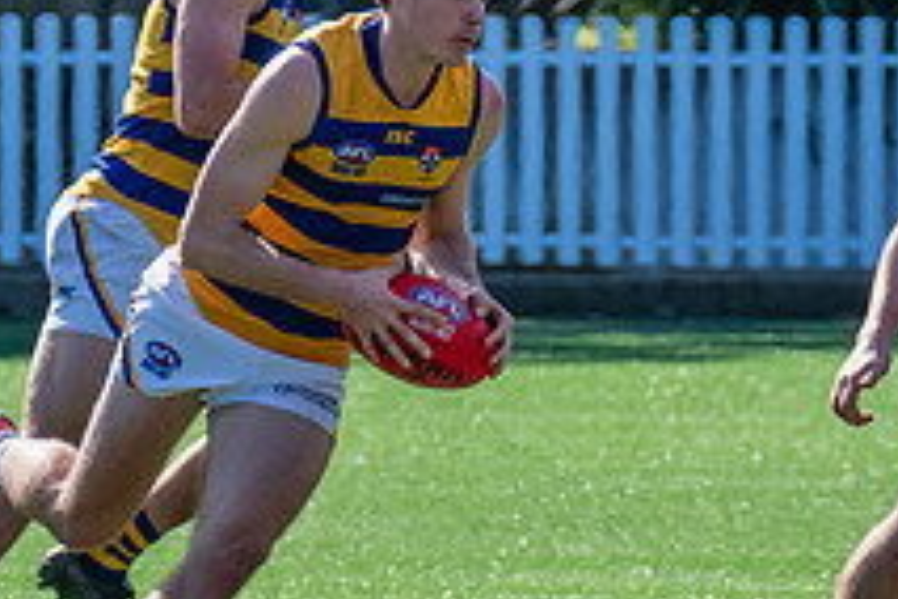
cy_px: 326
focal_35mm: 1401
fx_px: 34944
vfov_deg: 1.0
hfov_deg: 1.5
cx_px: 413
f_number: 11
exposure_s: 1/1000
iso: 800
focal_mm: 360
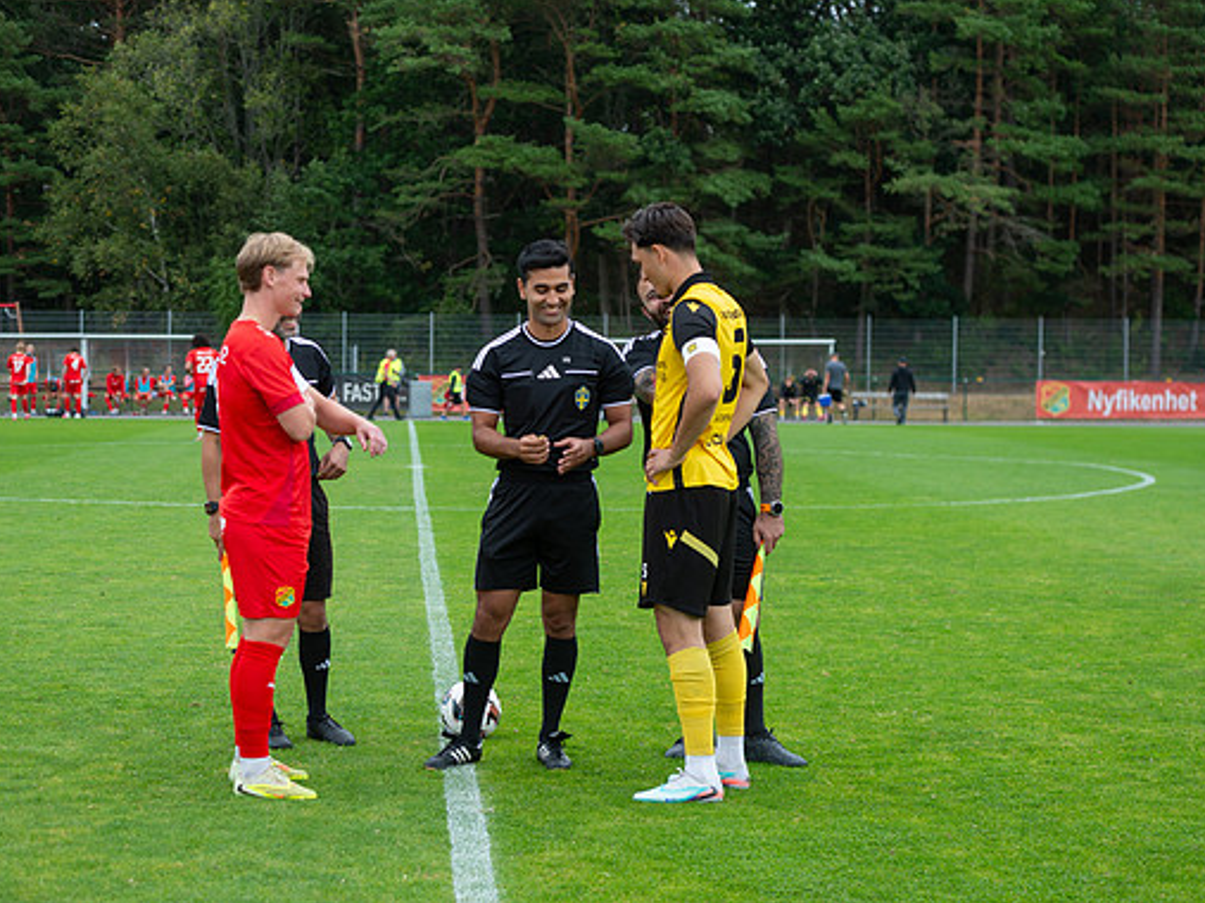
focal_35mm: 77
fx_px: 2680
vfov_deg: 19.1
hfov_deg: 25.3
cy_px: 447
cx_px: 537
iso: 220
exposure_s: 1/500
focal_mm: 70
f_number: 4
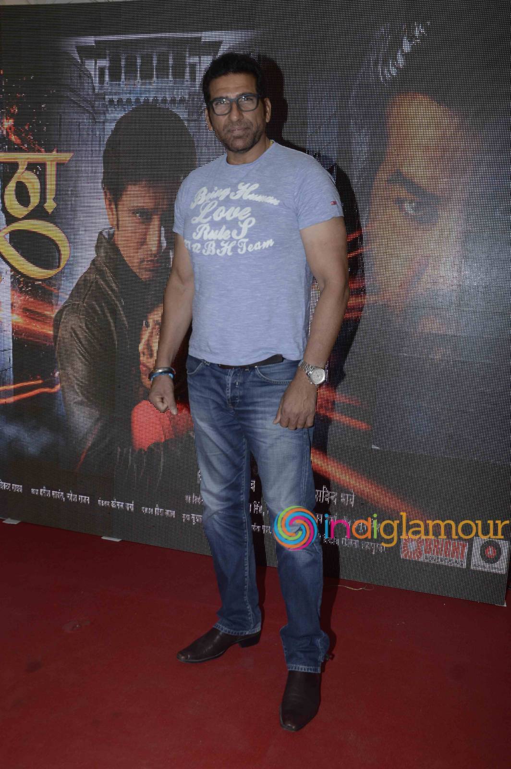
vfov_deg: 57.3
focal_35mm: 33
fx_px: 704
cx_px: 256
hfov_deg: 39.9
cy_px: 384
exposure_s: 1/160
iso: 400
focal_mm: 22
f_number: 7.1
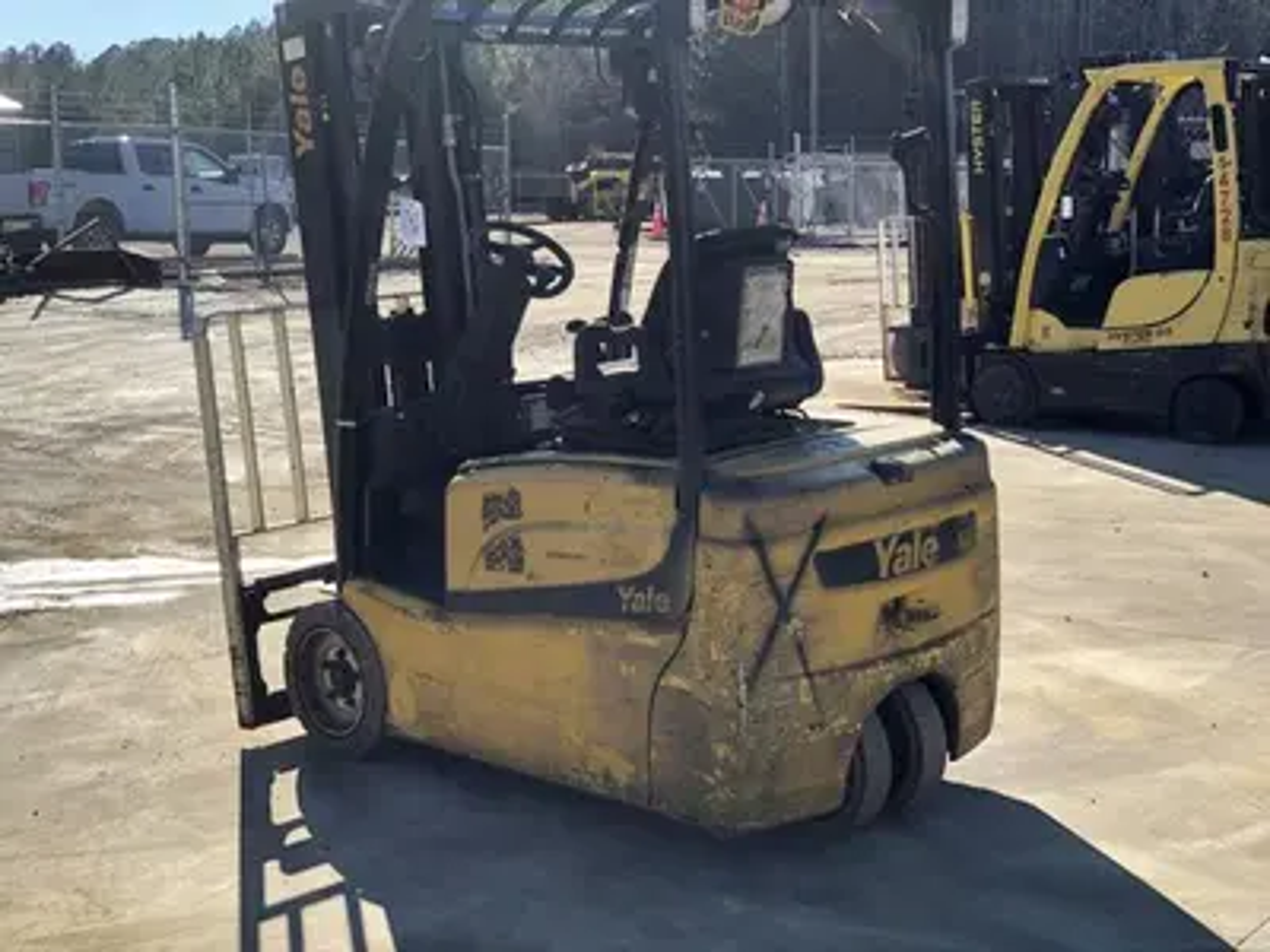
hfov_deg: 36.8
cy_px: 476
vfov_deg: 28.0
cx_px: 635
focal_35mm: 52
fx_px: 1908
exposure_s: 1/600
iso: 16
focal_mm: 6
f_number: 2.4
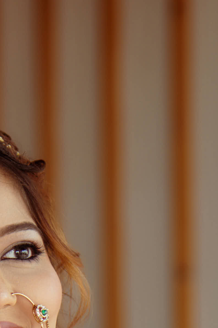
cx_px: 157
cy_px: 659
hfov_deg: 4.1
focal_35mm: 333
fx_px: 3025
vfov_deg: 6.0
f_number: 1.4
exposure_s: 1/320
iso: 50
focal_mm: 50
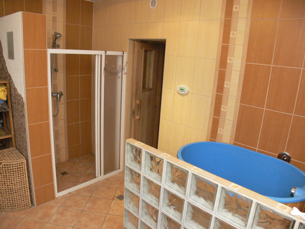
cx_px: 152
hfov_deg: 52.6
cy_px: 114
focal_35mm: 35
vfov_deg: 40.7
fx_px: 308
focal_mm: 7.4
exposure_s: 1/30
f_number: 2.8
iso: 320
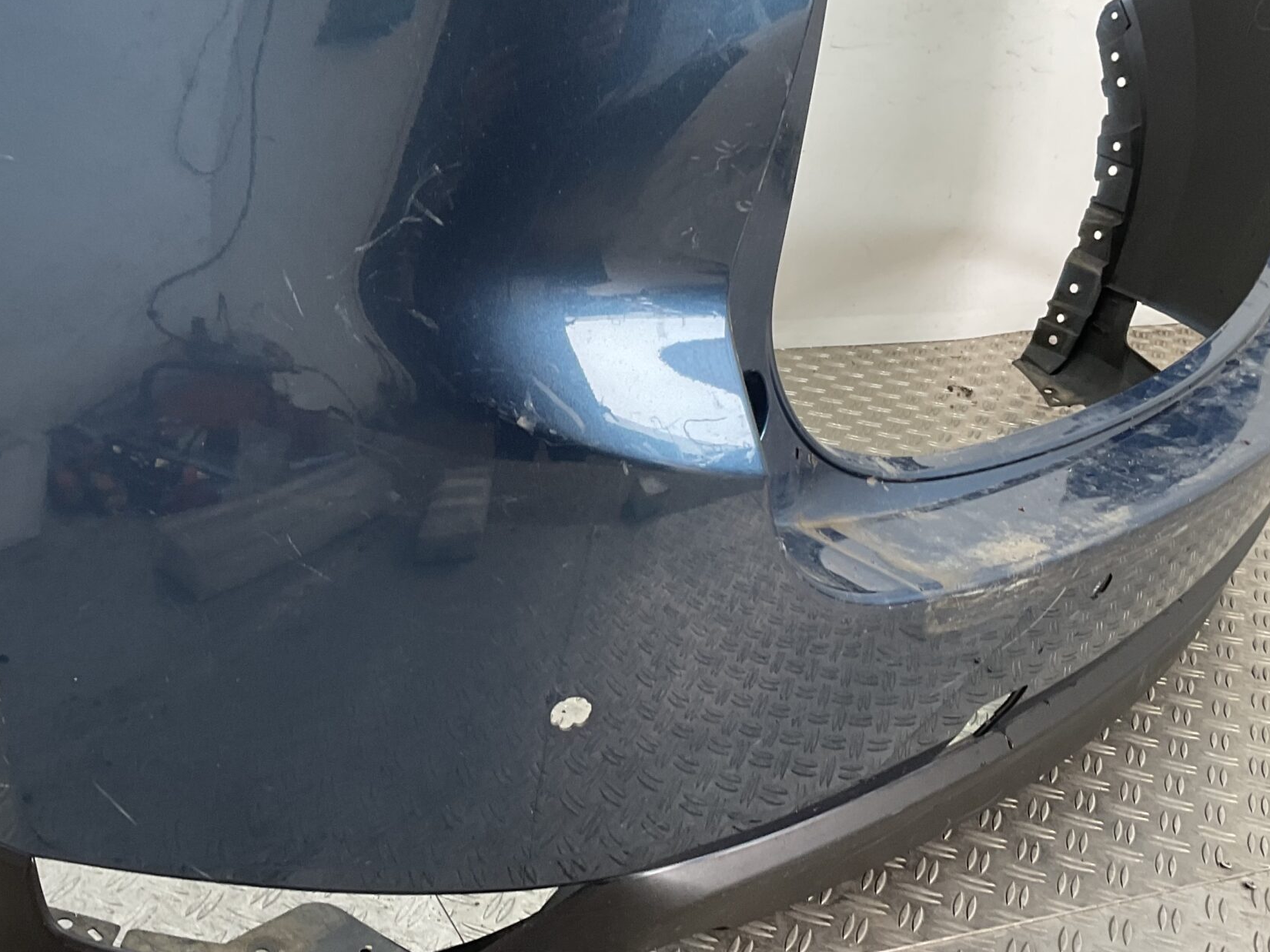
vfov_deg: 32.2
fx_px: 1651
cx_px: 476
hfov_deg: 41.8
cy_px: 496
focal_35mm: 45
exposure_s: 1/100
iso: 32
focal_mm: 3
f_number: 1.8
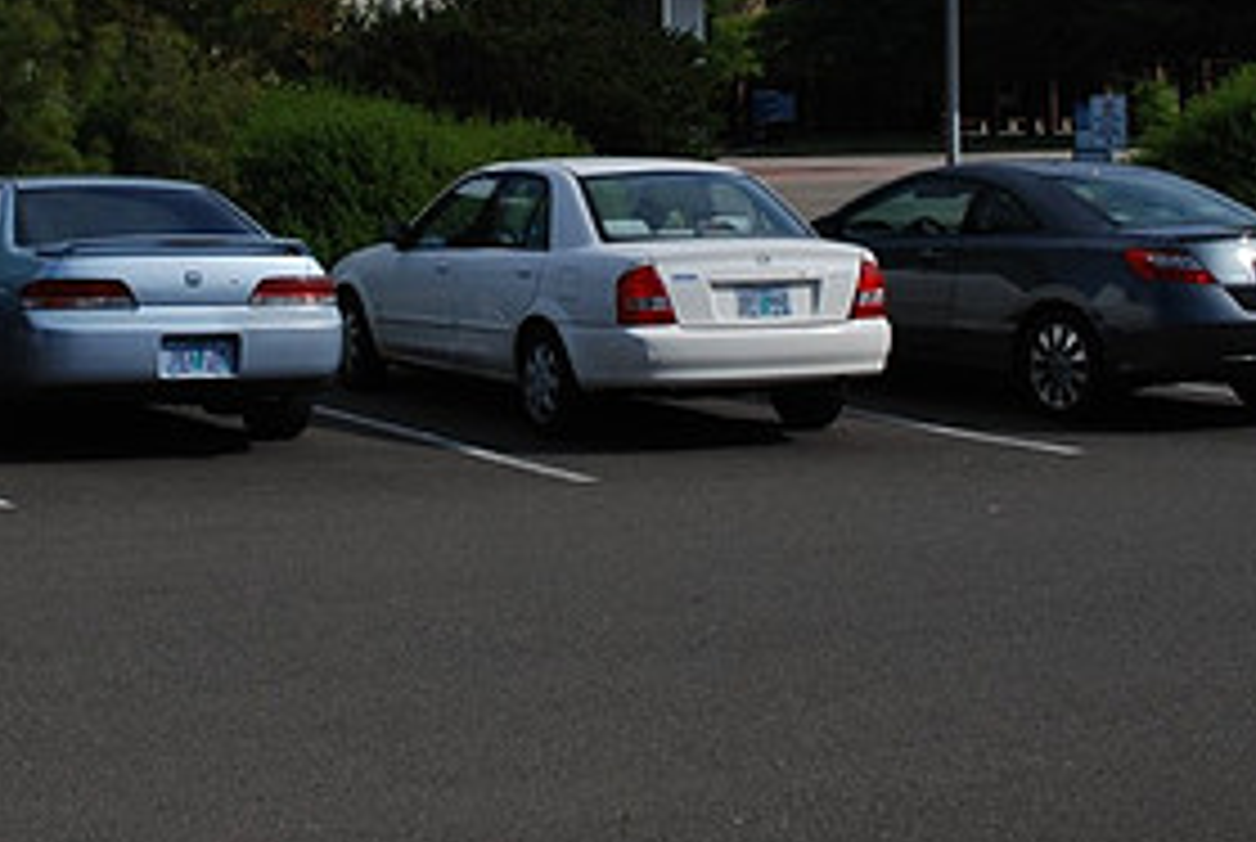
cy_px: 128
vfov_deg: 16.7
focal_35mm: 81
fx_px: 2830
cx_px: 468
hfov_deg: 24.9
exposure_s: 1/2000
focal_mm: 26
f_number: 4.5
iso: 200
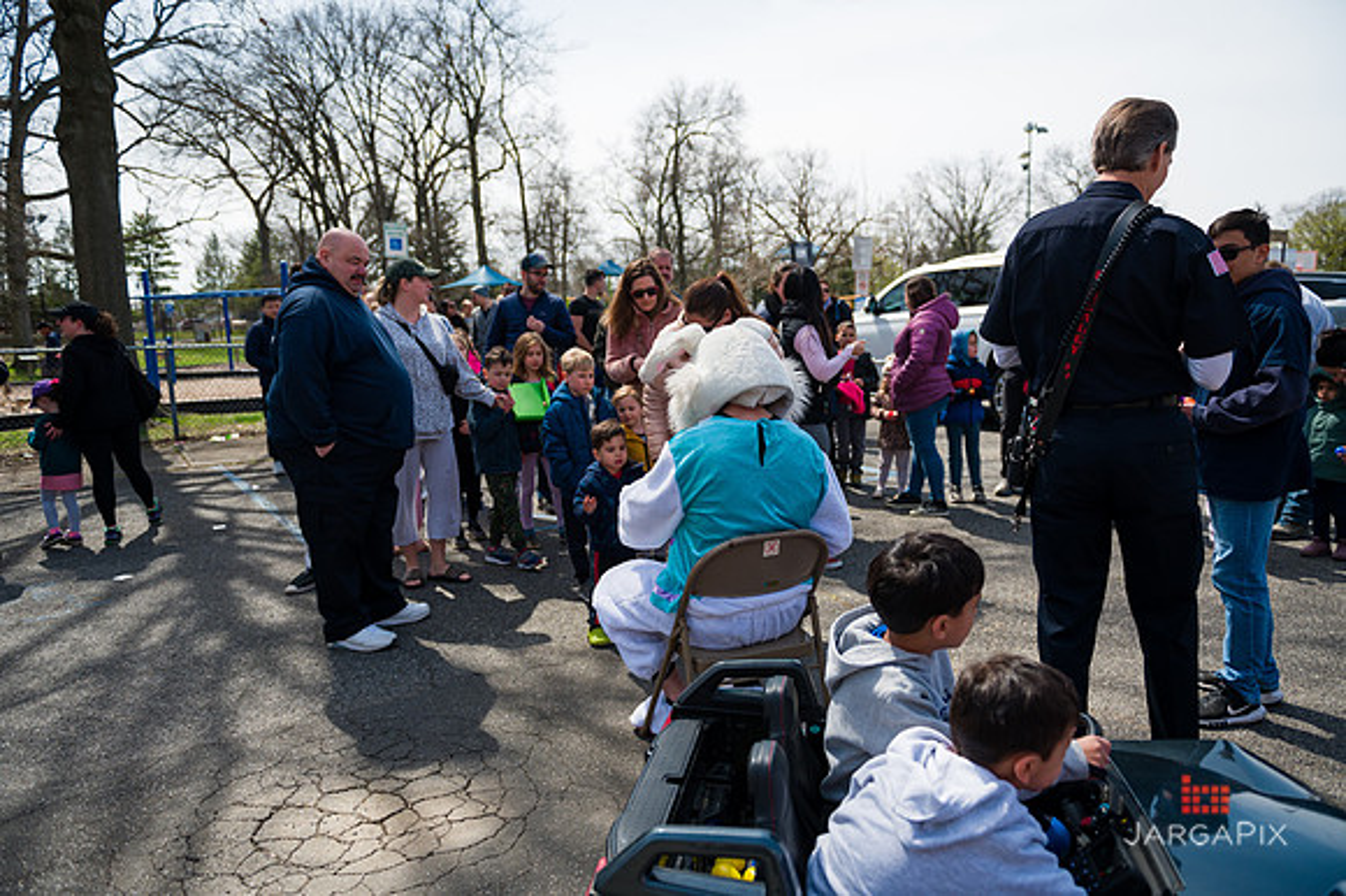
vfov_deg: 53.1
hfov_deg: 73.8
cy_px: 448
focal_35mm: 24
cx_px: 673
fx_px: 897
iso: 200
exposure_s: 1/3200
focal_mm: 24
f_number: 4
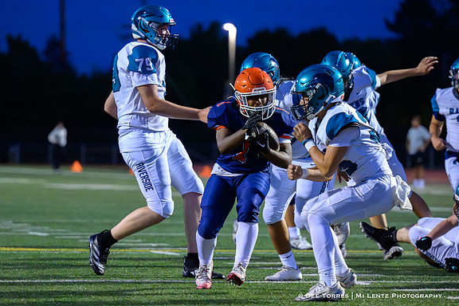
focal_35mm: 197
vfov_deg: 7.0
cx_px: 217
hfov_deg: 10.4
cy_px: 194
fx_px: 2512
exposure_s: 1/1250
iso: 20000
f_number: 2.8
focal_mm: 135
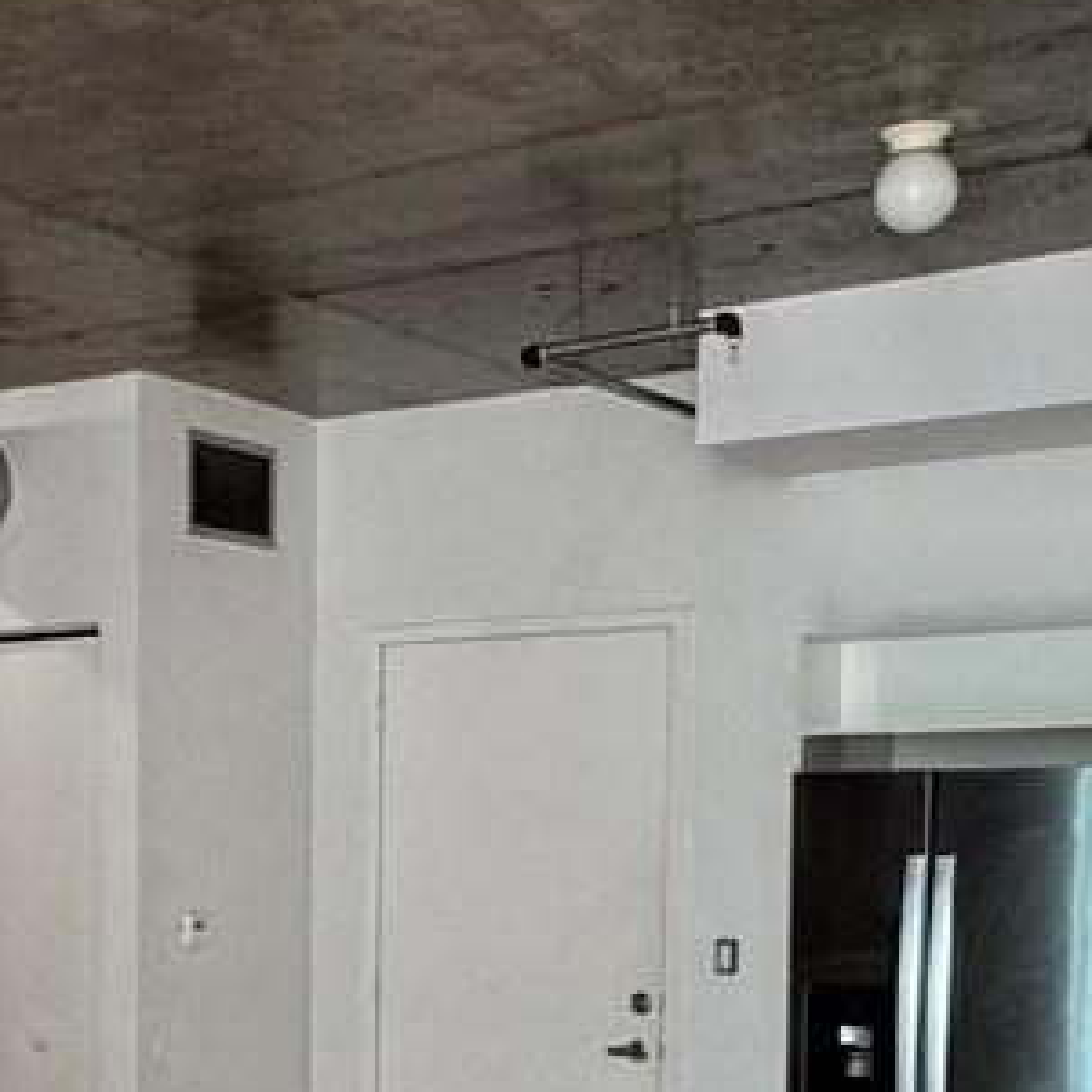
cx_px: -120
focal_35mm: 66
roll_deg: +0.3
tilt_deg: -4.9
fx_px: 2356
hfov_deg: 24.3
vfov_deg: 25.2
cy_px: 1023
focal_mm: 2.22
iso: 160
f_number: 2.2
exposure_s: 1/99
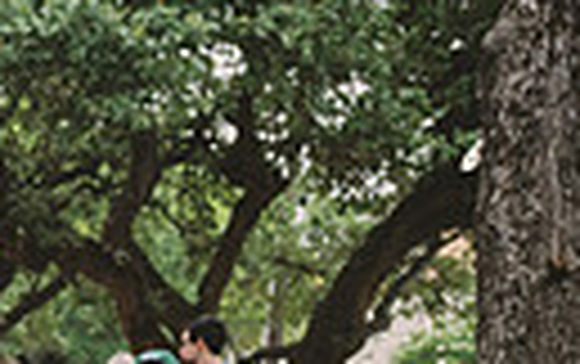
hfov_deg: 14.4
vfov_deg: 10.6
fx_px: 1741
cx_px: -697
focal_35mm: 110
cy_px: 811
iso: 800
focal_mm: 24
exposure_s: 1/800
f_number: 3.5
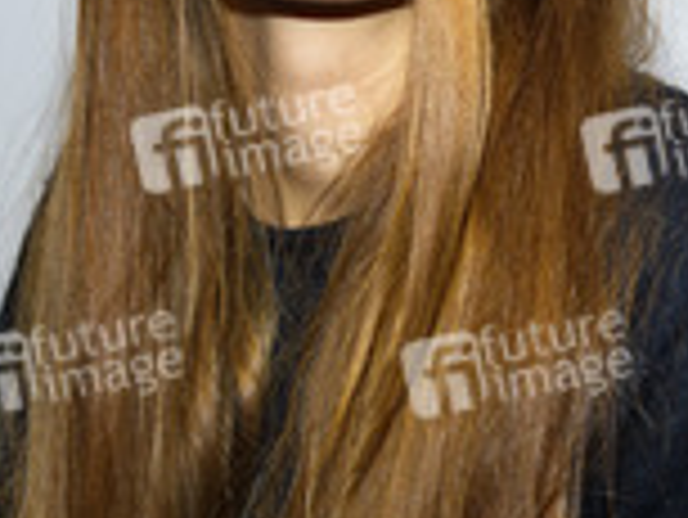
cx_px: 576
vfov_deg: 10.5
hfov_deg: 13.9
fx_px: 2805
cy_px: 27
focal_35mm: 141
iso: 800
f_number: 4
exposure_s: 1/160
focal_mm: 50
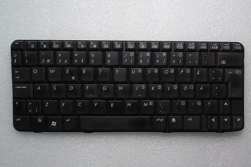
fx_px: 251
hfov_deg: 53.1
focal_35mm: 36
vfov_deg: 36.9
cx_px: 127
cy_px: 87
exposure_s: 1/40
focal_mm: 6.1
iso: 400
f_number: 6.3
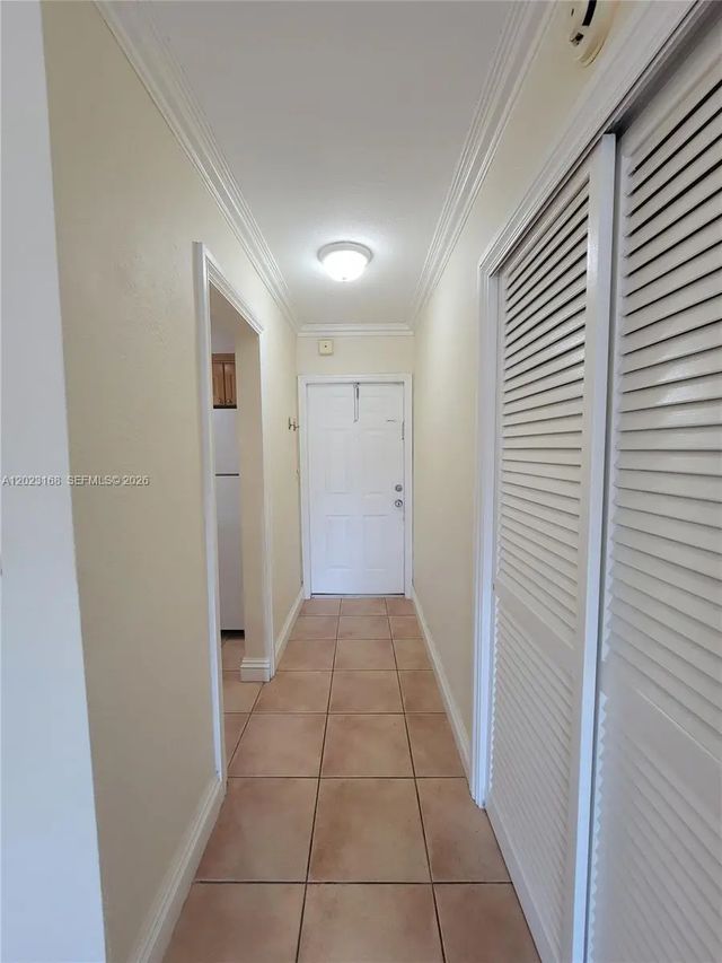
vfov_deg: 106.2
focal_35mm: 13
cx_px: 361
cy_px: 482
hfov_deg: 89.9
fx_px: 361
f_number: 2.2
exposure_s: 1/60
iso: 250
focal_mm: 2.2
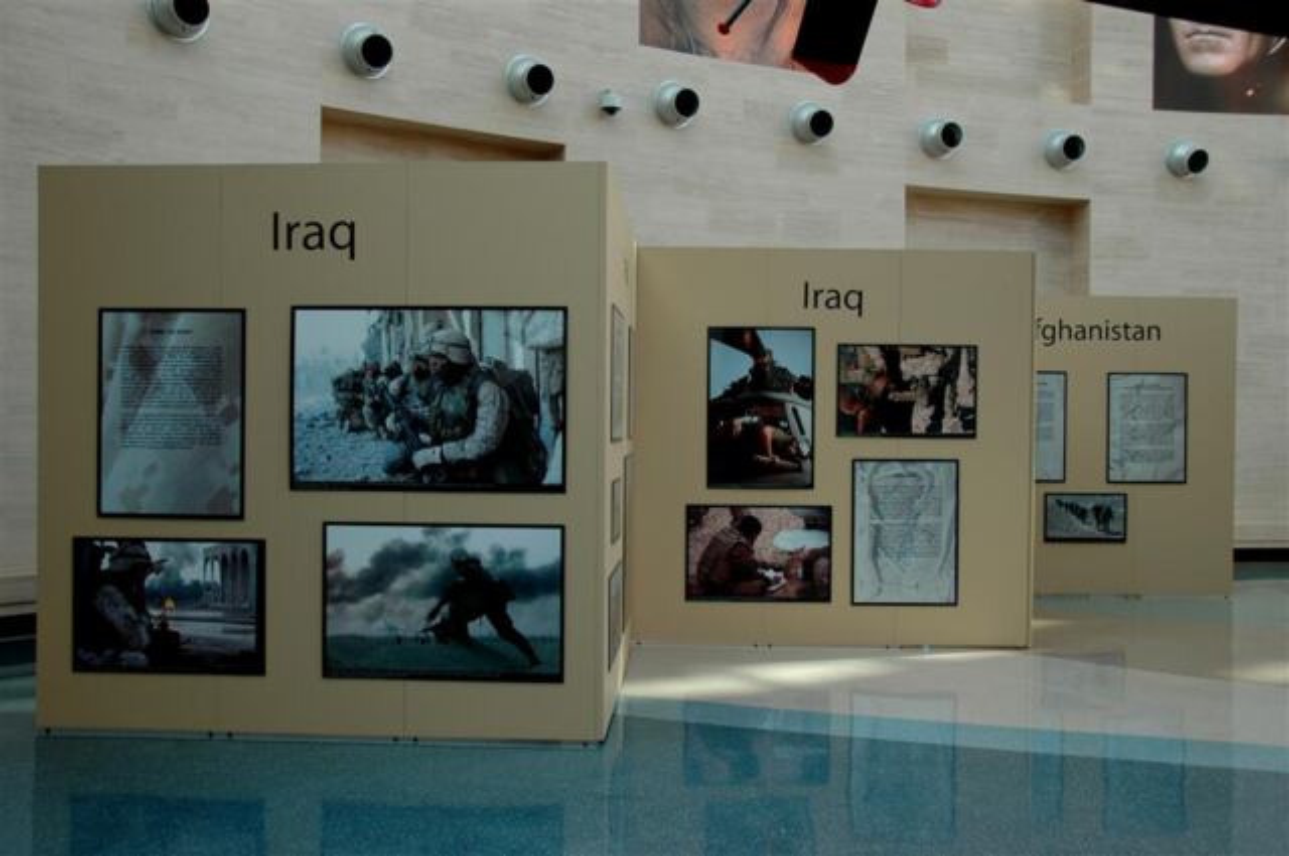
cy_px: 428
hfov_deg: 57.3
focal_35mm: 33
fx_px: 1180
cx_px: 644
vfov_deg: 39.9
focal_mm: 22
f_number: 3.8
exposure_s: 1/60
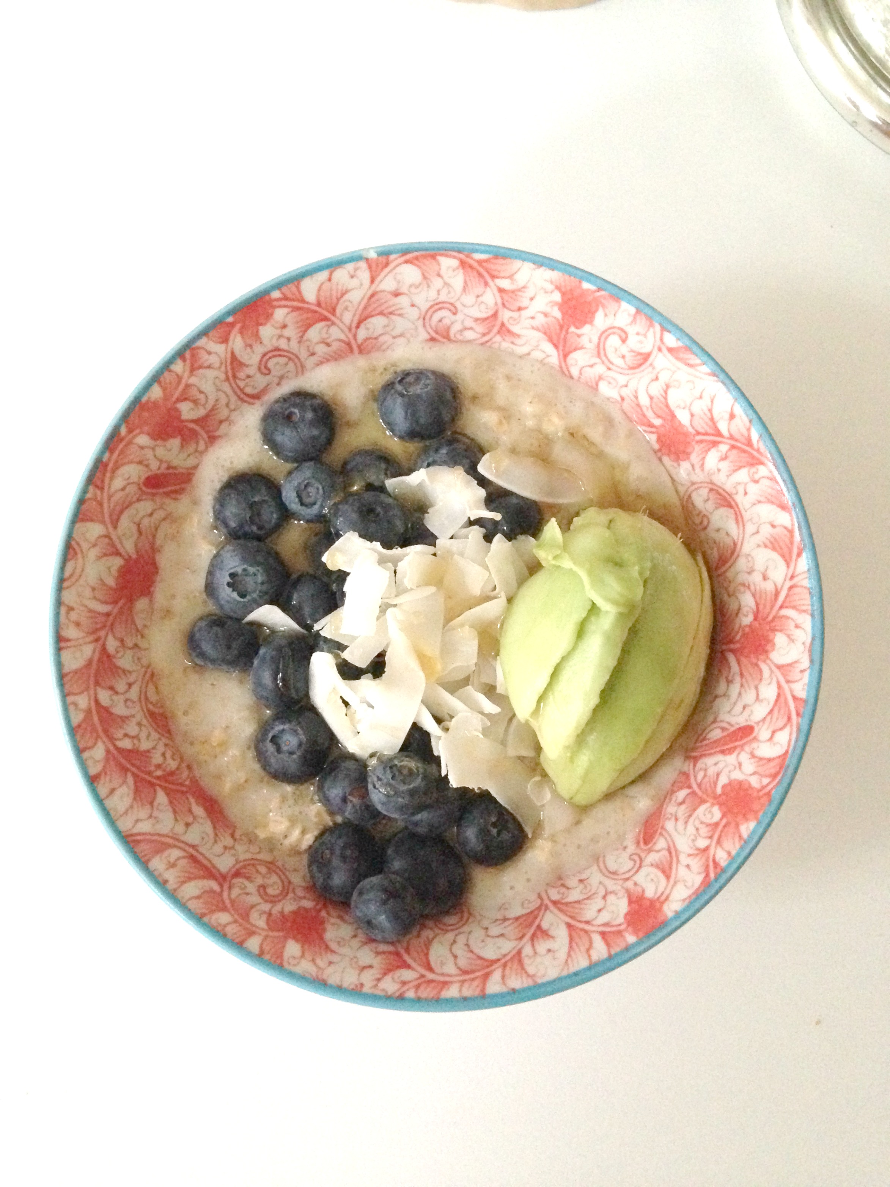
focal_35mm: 33
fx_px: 1131
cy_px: 594
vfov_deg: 55.4
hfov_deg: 42.9
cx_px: 445
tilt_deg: -84.8
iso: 800
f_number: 2.4
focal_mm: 4.12
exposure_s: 1/15
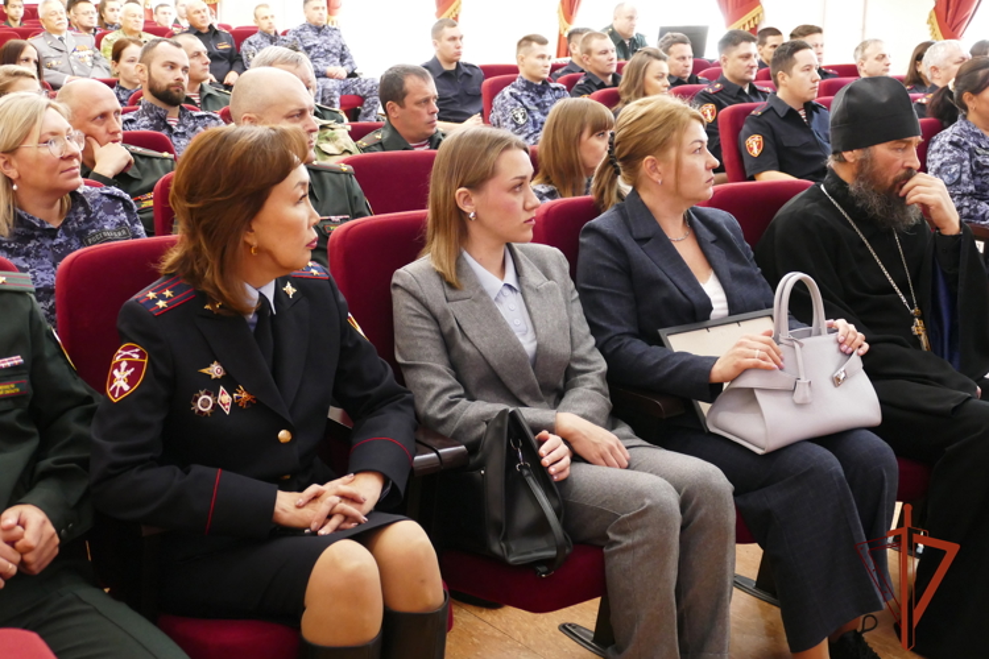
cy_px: 330
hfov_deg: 38.9
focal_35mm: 51
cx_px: 494
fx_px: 1401
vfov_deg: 26.5
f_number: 3.3
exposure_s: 1/25
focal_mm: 18.44
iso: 1600
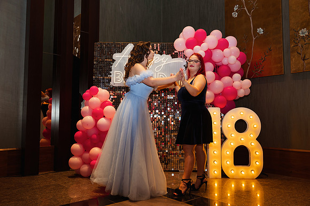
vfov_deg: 43.6
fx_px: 258
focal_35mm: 30
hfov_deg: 62.0
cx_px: 155
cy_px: 103
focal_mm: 30
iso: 640
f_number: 2.8
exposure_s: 1/200
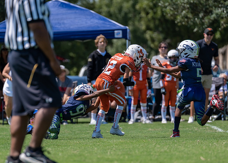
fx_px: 2569
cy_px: 81
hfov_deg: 5.1
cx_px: 93
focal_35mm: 397
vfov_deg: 3.6
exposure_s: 1/2000
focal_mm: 200
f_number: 2.8
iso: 100
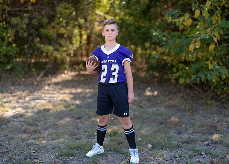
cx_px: 114
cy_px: 82
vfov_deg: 27.0
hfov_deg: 37.2
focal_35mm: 52
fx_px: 341
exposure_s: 1/2000
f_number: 1.2
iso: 100
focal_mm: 50
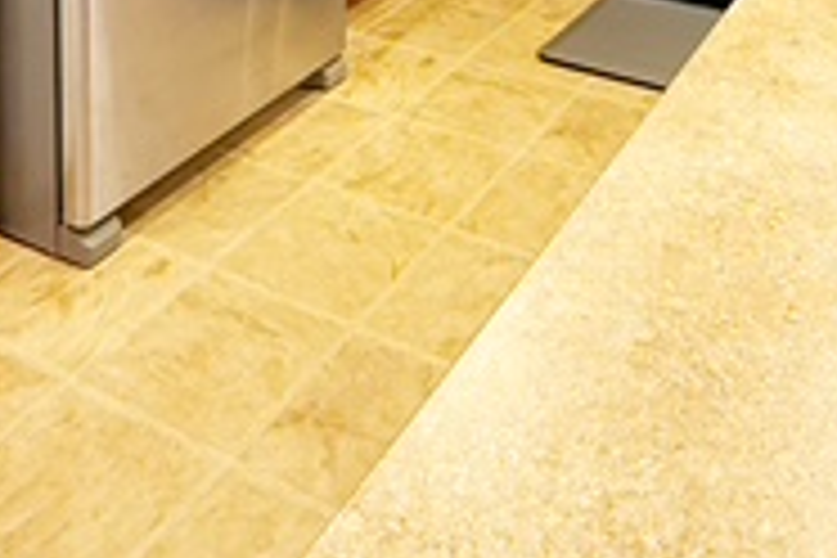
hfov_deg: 39.6
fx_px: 1162
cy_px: -405
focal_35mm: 50
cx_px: 428
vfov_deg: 20.4
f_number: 2.2
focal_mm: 2.22
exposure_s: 1/60
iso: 400
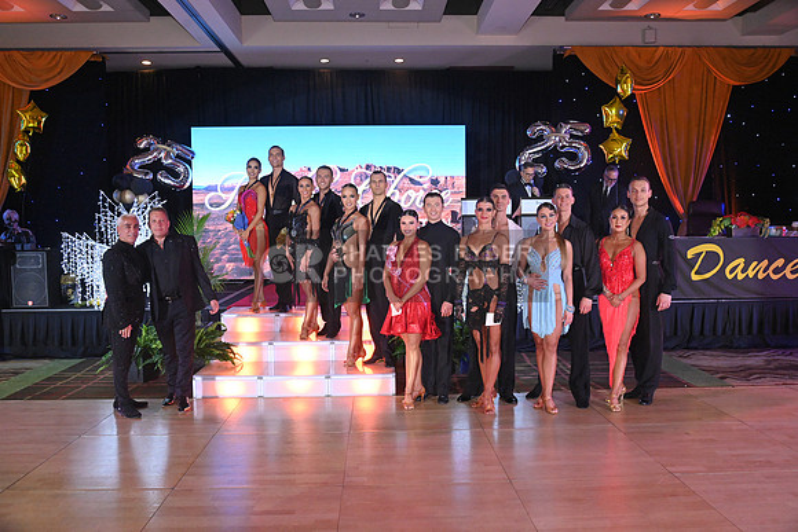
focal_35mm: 30
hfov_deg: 61.9
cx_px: 399
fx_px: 665
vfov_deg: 43.6
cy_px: 266
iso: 3200
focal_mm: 30
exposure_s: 1/320
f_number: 6.3
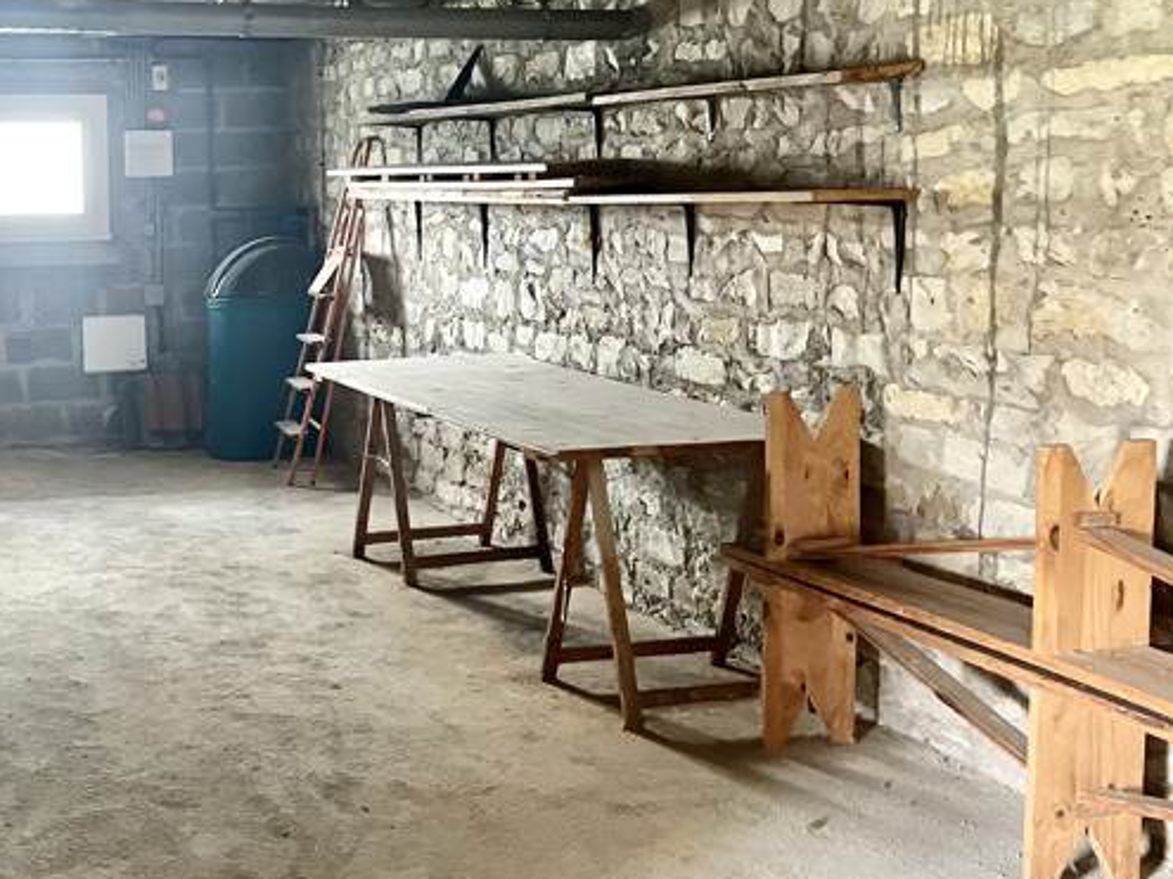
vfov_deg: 34.2
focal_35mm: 42
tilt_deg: -2.1
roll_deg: +1.6
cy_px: 355
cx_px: 333
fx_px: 1423
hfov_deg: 43.7
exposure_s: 1/49
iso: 500
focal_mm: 5.1
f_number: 1.6
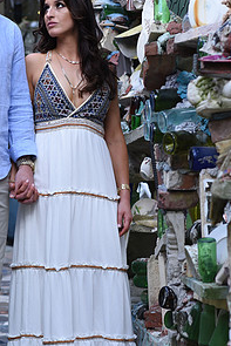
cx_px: 29
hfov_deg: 8.2
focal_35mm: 167
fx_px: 1605
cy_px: 148
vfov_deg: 12.3
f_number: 4.5
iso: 320
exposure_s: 1/160
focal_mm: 85
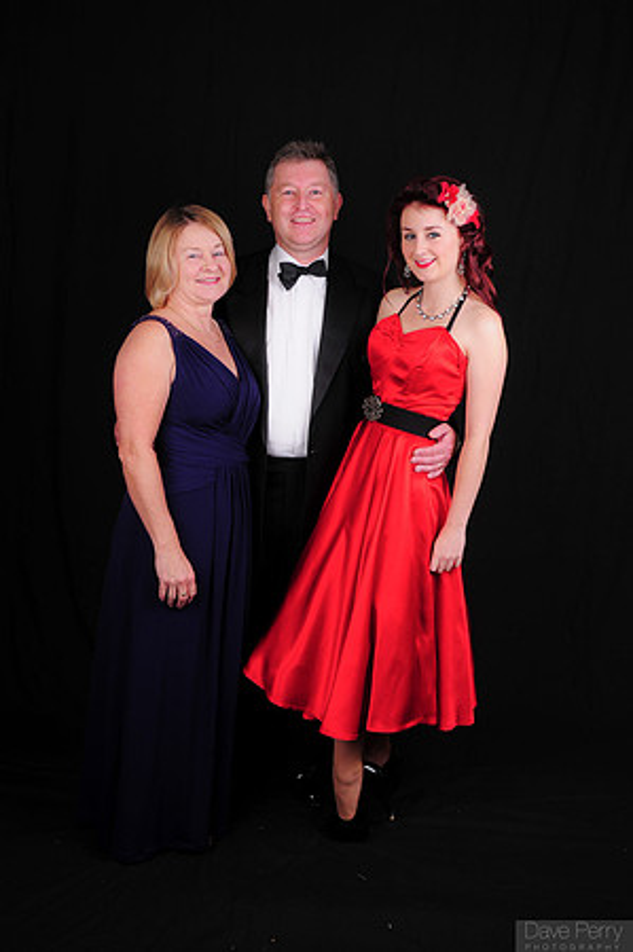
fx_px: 952
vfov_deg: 53.2
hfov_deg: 36.8
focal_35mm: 36
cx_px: 316
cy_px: 476
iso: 200
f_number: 8
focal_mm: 24
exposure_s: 1/125
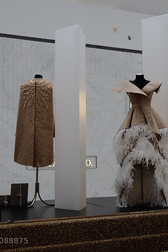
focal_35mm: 55
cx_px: 96
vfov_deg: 36.2
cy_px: 128
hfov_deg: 24.6
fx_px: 385
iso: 400
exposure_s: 1/140
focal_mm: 23.3
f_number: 3.6
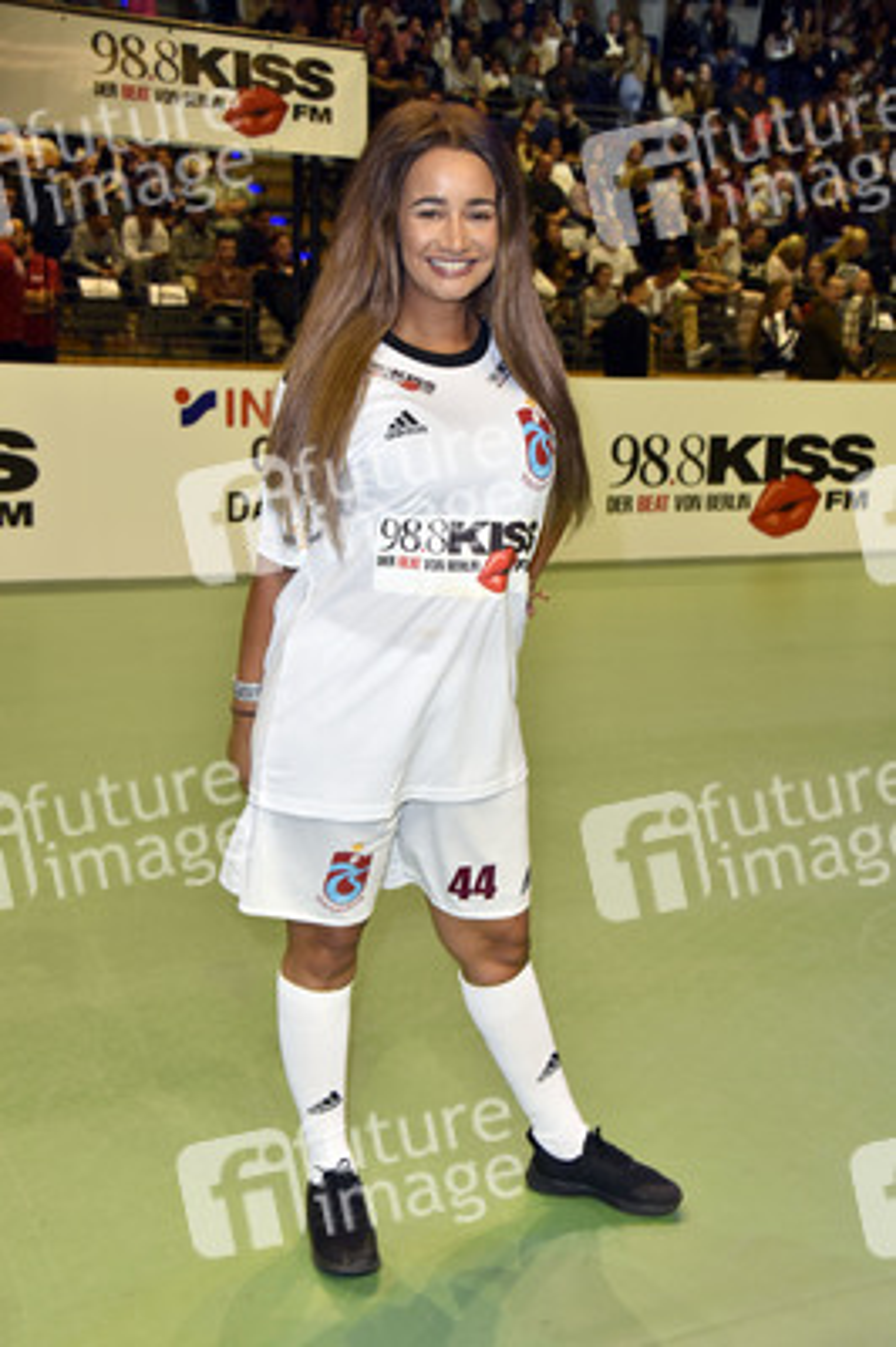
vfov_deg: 43.6
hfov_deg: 29.8
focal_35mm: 45
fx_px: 1683
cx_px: 448
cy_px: 674
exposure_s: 1/100
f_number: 6.3
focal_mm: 45
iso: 1000
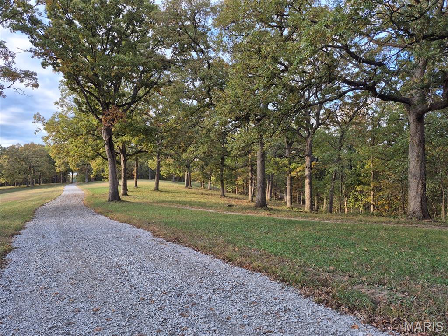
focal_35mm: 23
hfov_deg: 73.9
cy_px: 168
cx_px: 224
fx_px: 298
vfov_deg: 58.9
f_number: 1.8
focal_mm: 5.4
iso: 32
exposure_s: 1/180
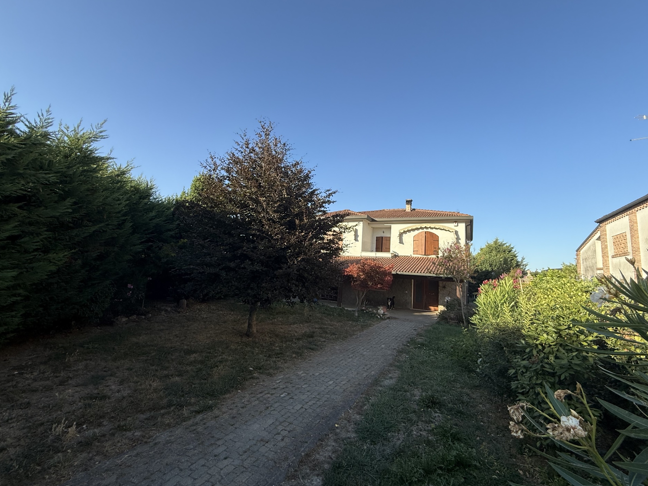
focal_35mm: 15
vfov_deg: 81.7
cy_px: 229
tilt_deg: +8.1
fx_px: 281
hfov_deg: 98.1
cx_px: 337
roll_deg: -3.3
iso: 50
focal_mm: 2.22
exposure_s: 1/901
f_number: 2.2
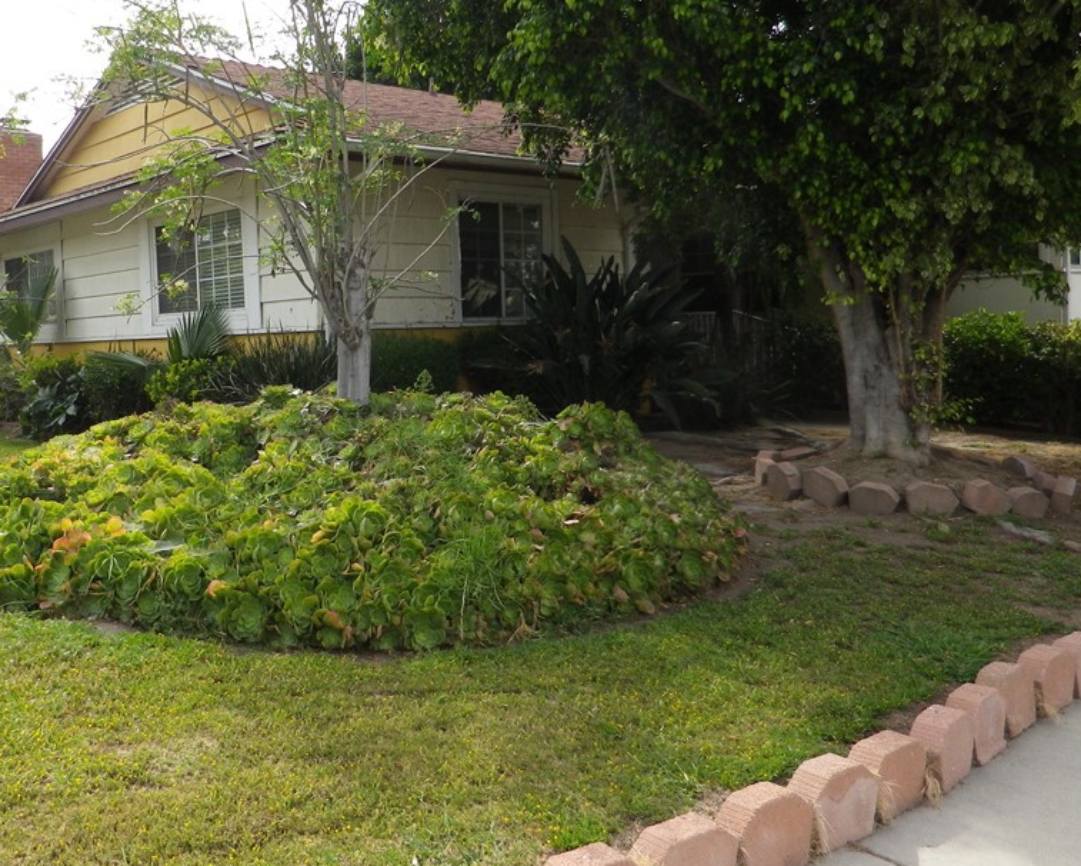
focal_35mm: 33
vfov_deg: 44.5
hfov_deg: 53.8
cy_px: 379
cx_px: 433
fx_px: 1056
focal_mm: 4.5
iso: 80
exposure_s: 1/400
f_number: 3.5
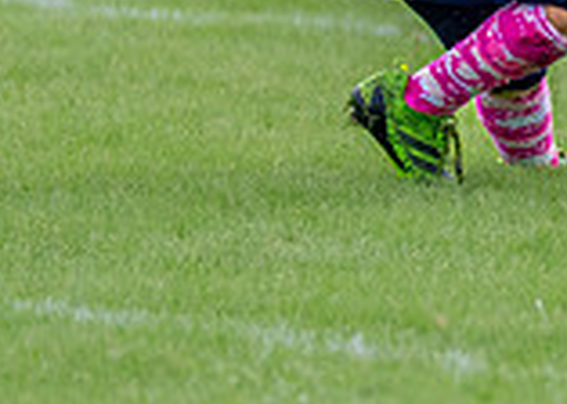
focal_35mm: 1454
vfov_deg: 1.0
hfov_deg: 1.4
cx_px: 1010
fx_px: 23404
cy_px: -256
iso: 400
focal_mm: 200
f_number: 2.8
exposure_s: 1/3200
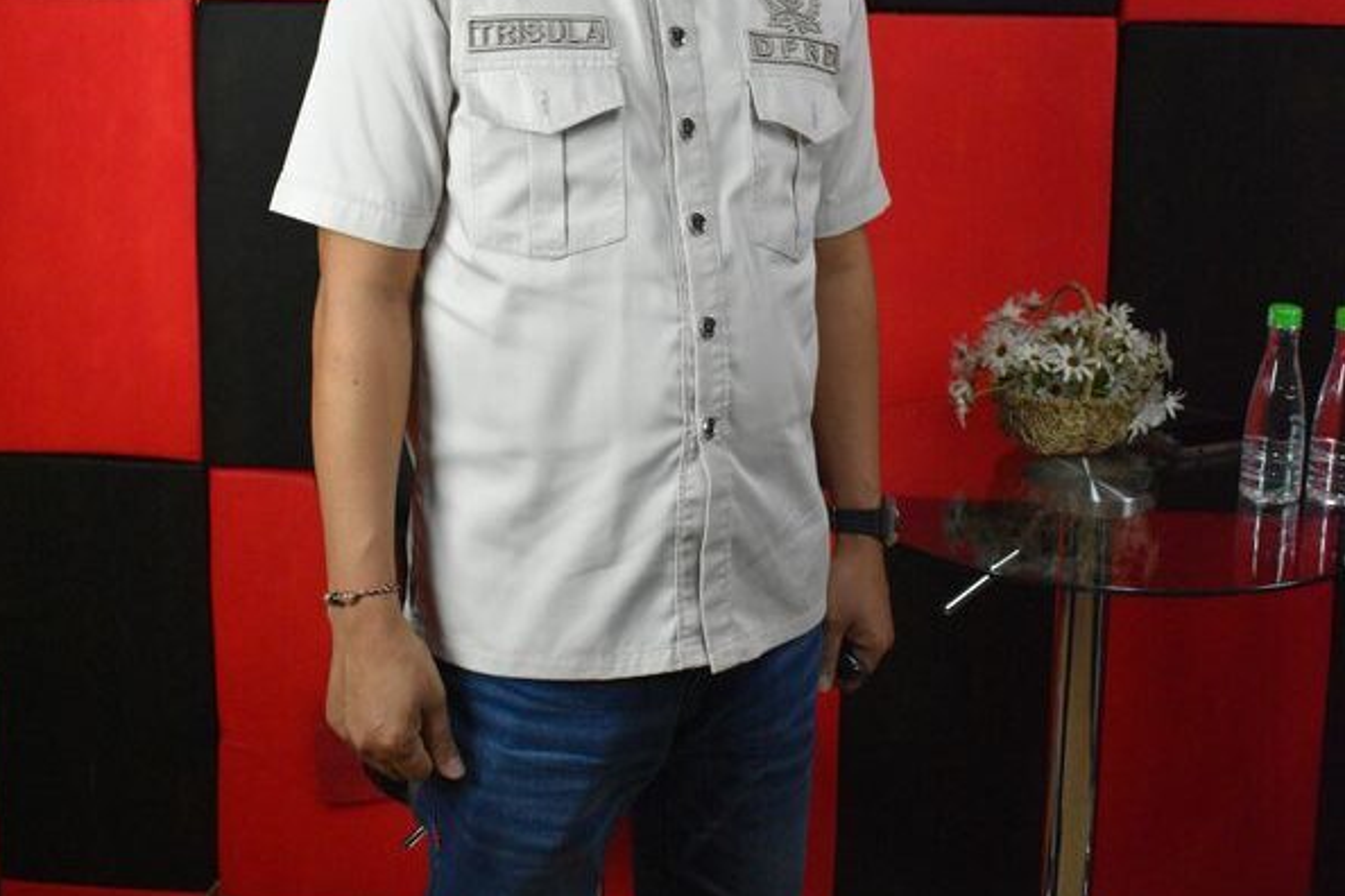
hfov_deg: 41.3
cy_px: 170
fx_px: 1784
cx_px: 668
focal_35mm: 48
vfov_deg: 27.6
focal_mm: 21
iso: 3200
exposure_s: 1/400
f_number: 3.8
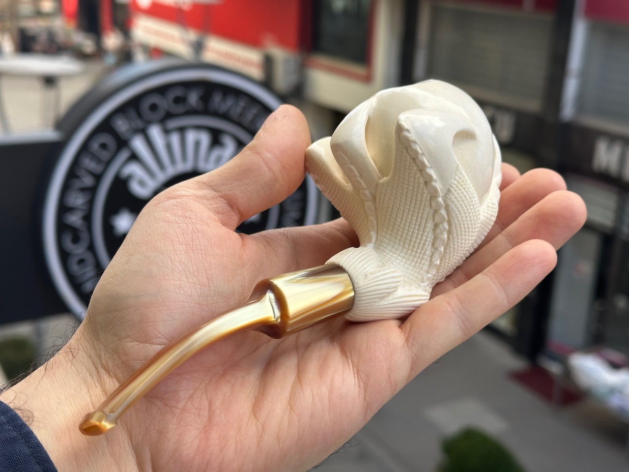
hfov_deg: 39.7
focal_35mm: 48
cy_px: 236
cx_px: 314
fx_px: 872
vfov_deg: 30.3
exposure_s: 1/491
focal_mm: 6.86
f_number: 1.78
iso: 64
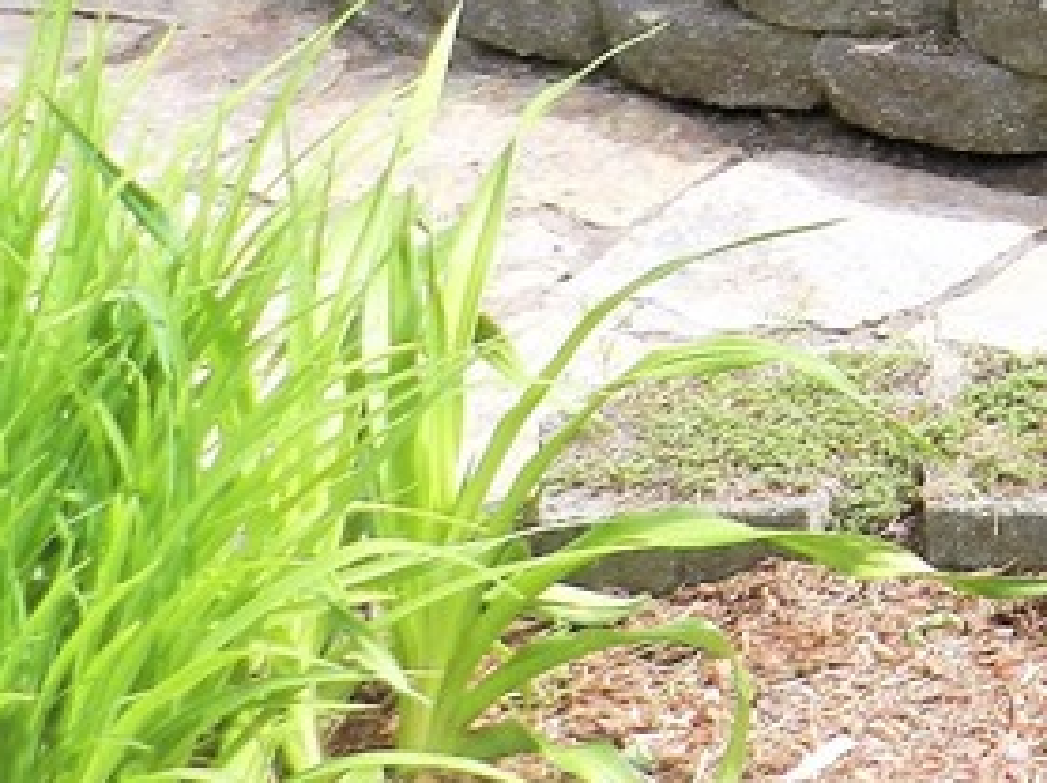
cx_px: 1774
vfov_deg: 11.9
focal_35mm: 118
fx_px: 3566
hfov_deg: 14.9
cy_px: -459
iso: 160
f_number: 3.7
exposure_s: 1/500
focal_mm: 5.6
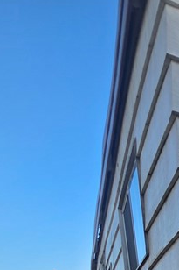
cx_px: 346
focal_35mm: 45
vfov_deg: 34.3
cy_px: 330
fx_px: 336
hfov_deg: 19.4
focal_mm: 2.2
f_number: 1.9
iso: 40
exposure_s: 1/1248
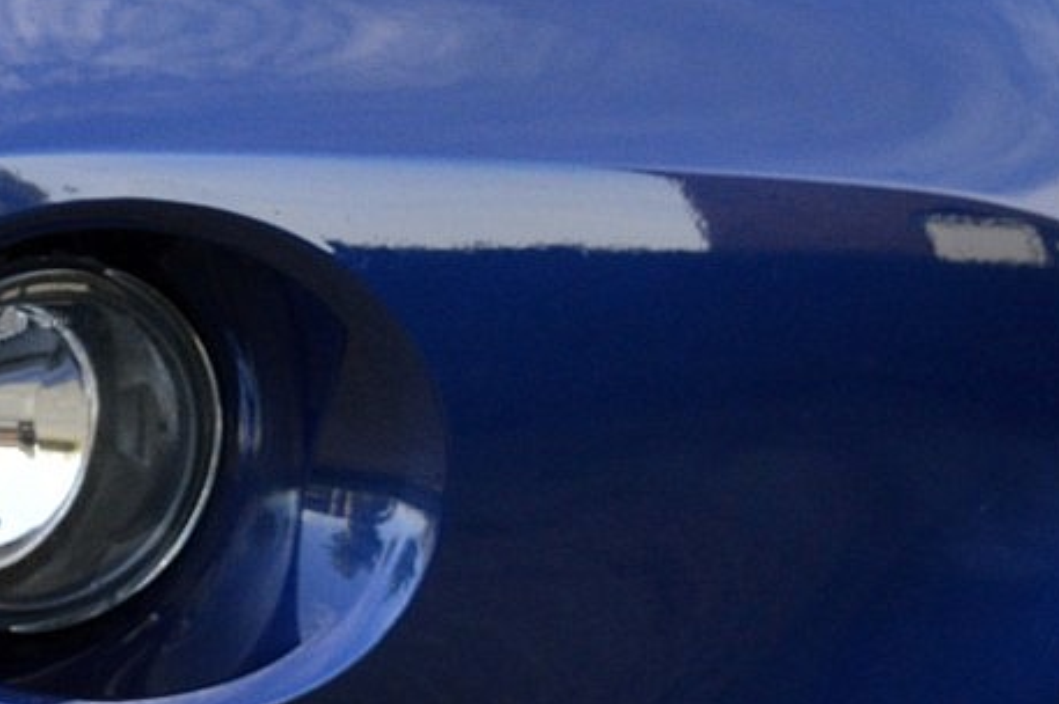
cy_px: -111
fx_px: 7202
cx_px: -30
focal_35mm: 245
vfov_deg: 5.6
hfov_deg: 8.4
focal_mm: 46
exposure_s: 1/160
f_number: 9
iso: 400
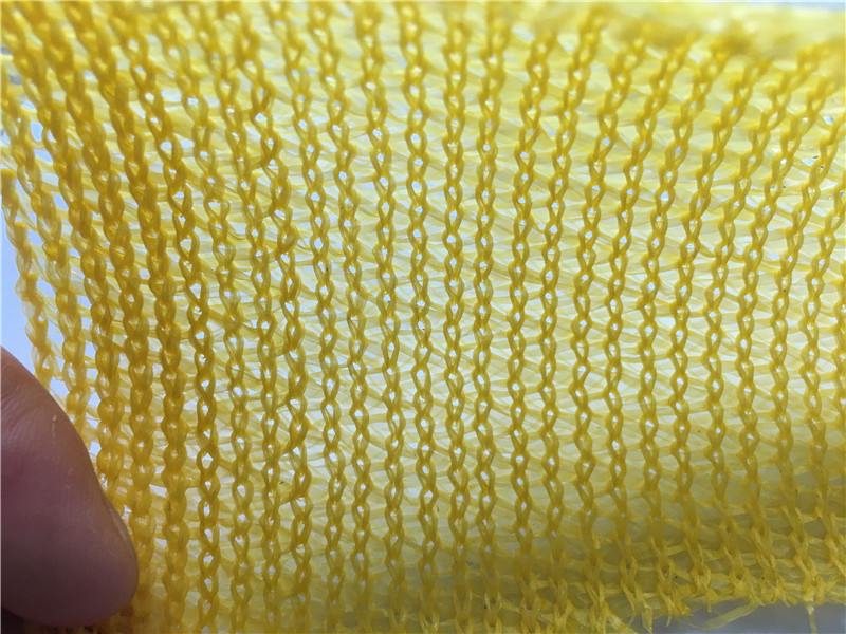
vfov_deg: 48.2
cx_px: 423
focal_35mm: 29
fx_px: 709
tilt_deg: -63.2
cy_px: 317
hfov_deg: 61.7
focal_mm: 4.15
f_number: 2.2
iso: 40
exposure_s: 1/33
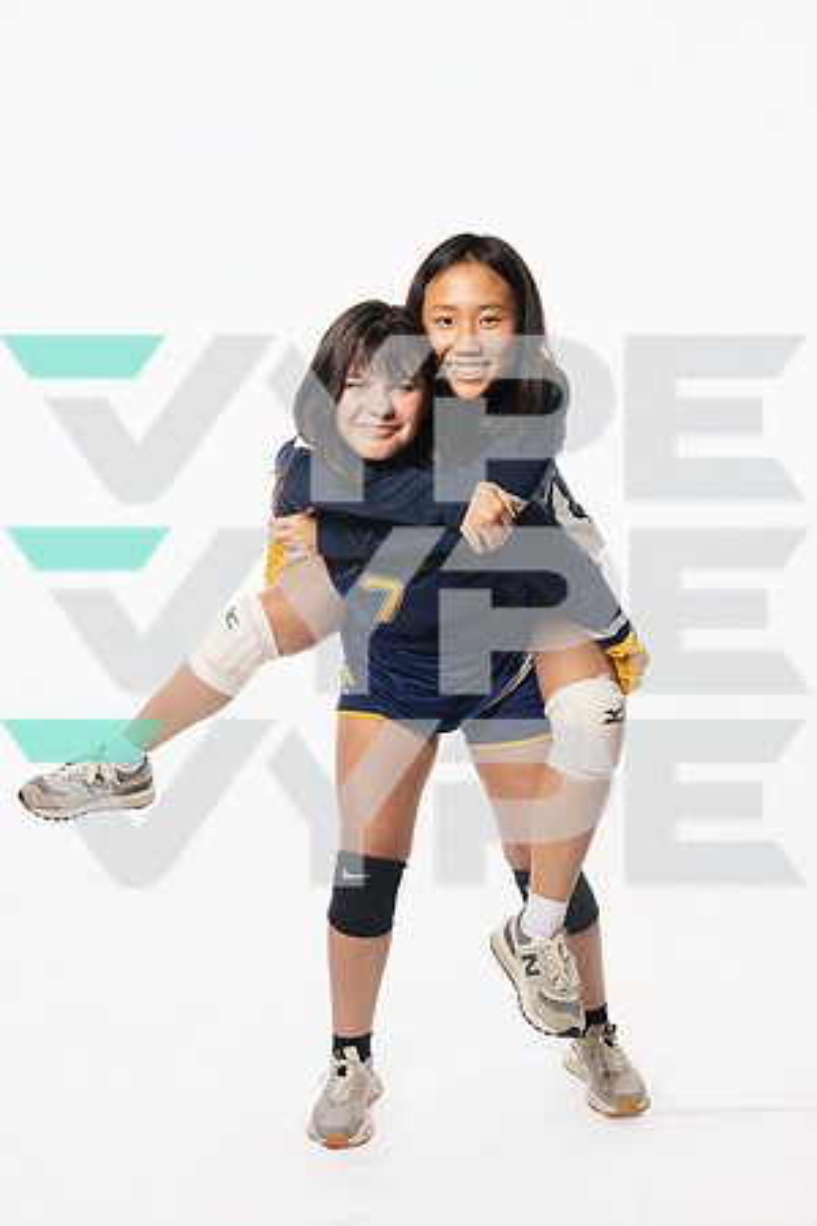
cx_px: 408
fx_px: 1508
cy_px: 613
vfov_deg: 44.2
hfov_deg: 30.3
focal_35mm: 44
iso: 400
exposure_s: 1/200
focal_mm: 44.3
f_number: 7.1
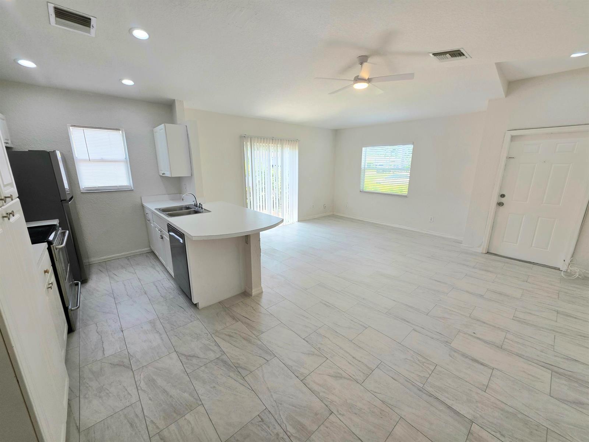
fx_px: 221
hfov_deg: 106.2
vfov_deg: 89.9
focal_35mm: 13
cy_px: 221
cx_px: 294
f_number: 1.9
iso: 32
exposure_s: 1/120
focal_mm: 2.2
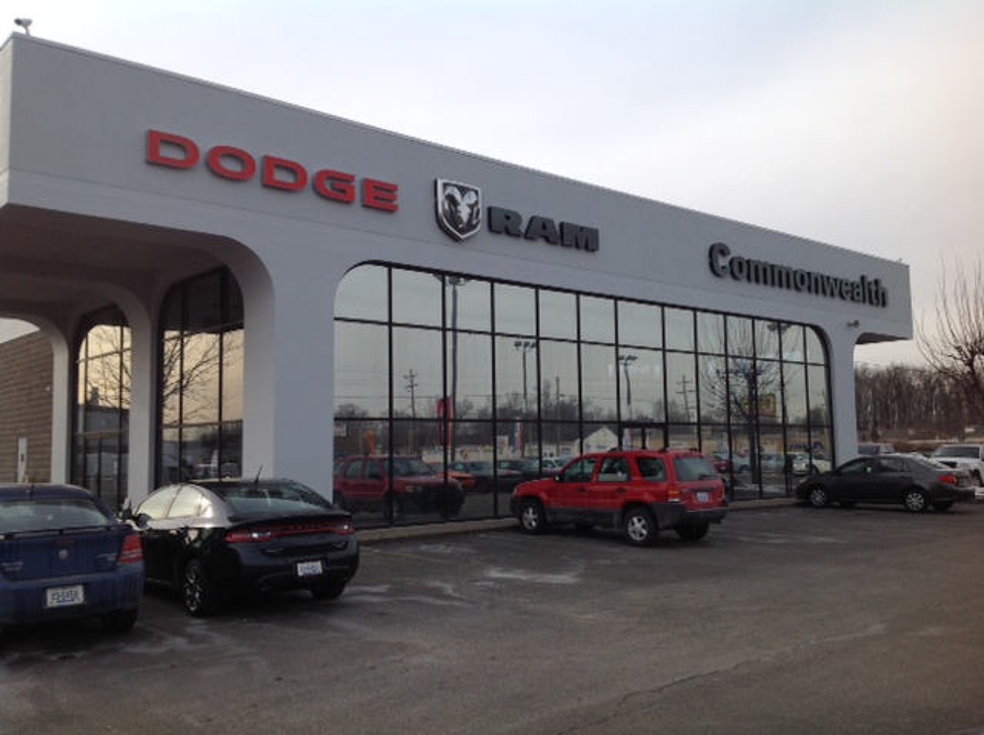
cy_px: 368
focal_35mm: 35
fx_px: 993
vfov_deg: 40.6
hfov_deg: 52.7
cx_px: 492
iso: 50
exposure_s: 1/1314
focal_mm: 4.28
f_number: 2.4
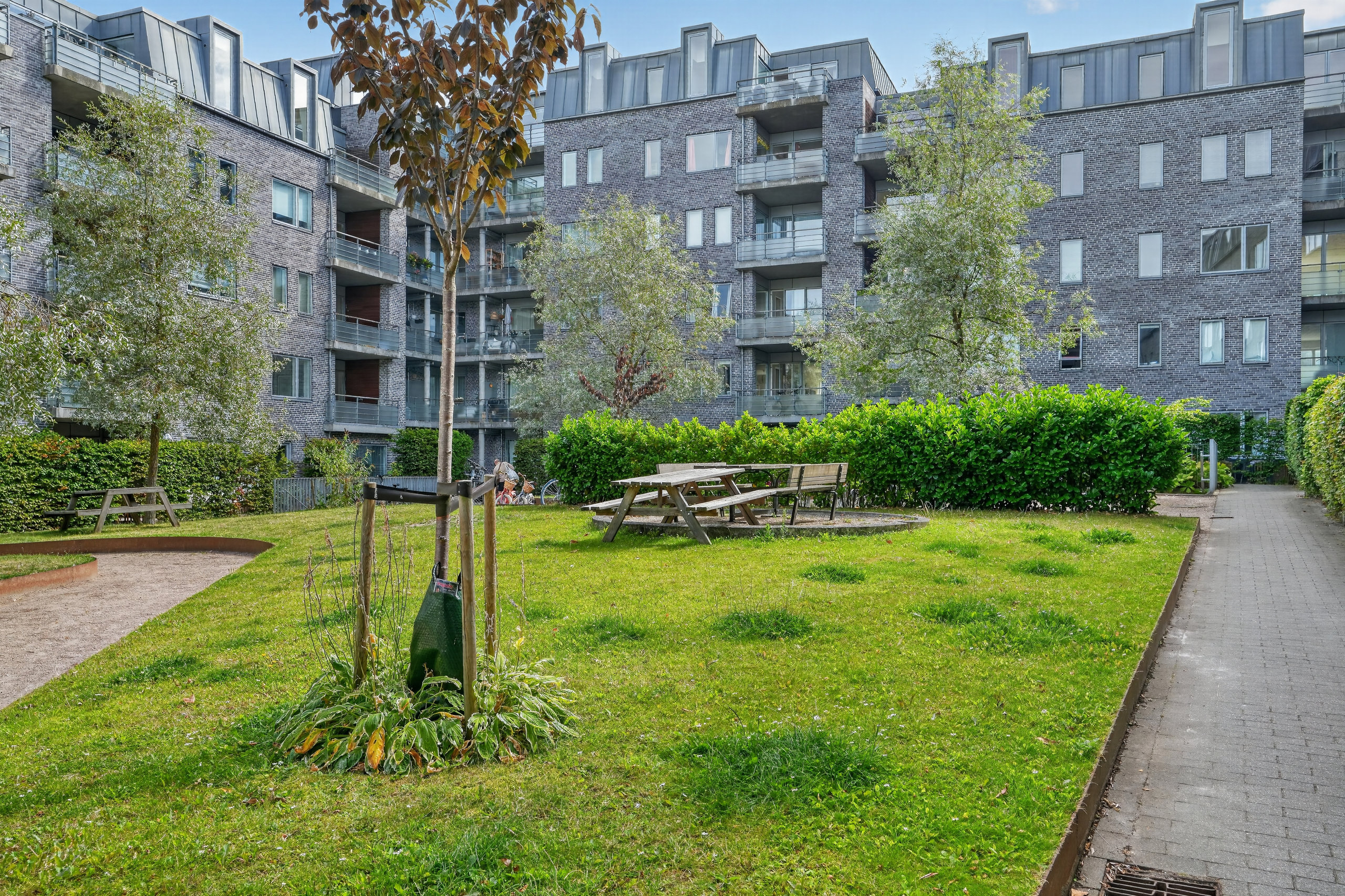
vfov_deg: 47.9
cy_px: 448
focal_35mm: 27
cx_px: 672
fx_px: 1009
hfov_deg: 67.4
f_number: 8
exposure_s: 1/50
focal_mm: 27
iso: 400
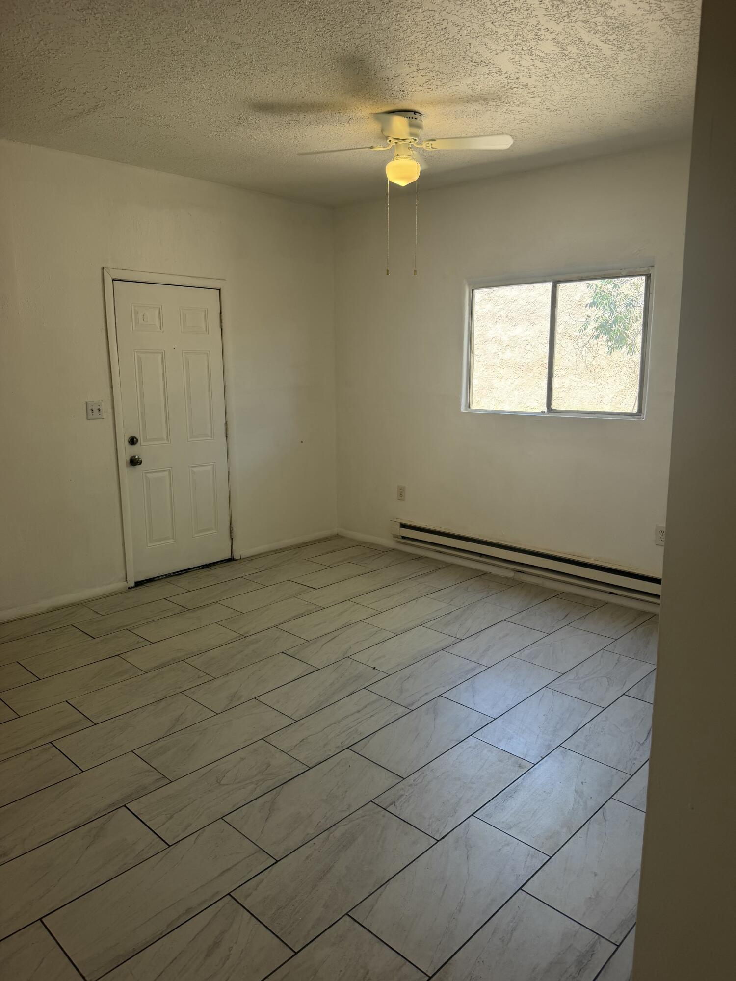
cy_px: 490
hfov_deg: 56.8
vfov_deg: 71.6
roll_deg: -0.1
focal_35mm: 24
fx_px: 680
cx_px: 368
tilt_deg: -10.1
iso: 80
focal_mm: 6.76
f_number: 1.78
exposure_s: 1/169
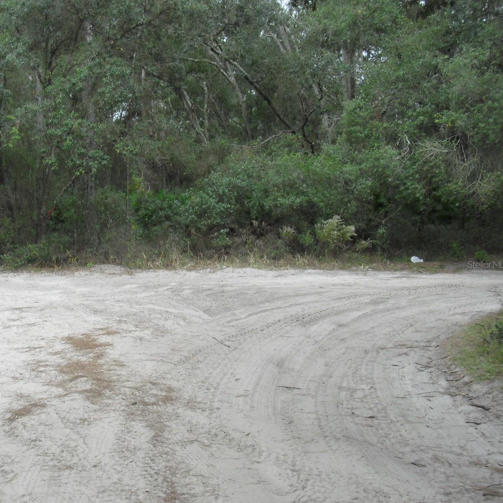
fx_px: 806
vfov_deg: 34.7
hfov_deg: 34.2
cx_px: 144
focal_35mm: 49
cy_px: 264
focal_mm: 6.2
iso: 100
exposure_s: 1/125
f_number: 2.8
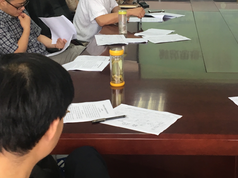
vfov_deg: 21.5
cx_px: 174
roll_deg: +0.6
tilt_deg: -13.5
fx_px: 468
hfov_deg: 28.2
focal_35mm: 68
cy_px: 56
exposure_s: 1/33
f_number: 2.2
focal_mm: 4.15
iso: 40
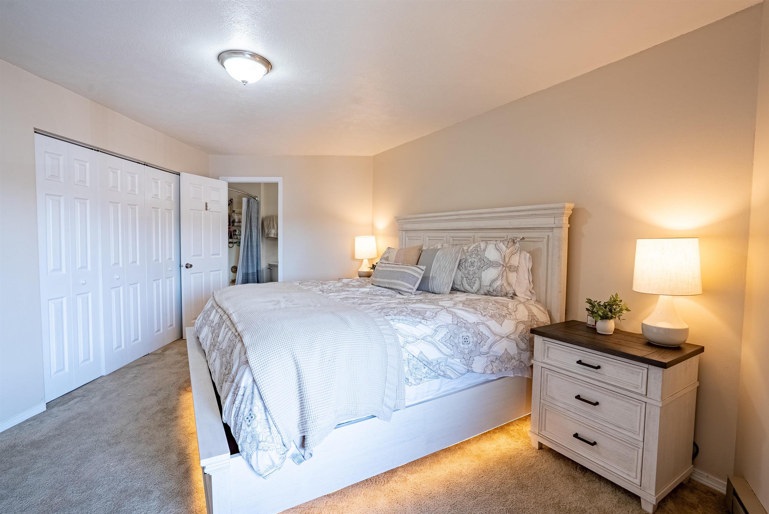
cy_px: 257
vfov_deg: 73.8
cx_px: 384
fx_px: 342
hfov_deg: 96.7
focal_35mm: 16
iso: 400
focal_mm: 16
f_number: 8
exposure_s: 1/500
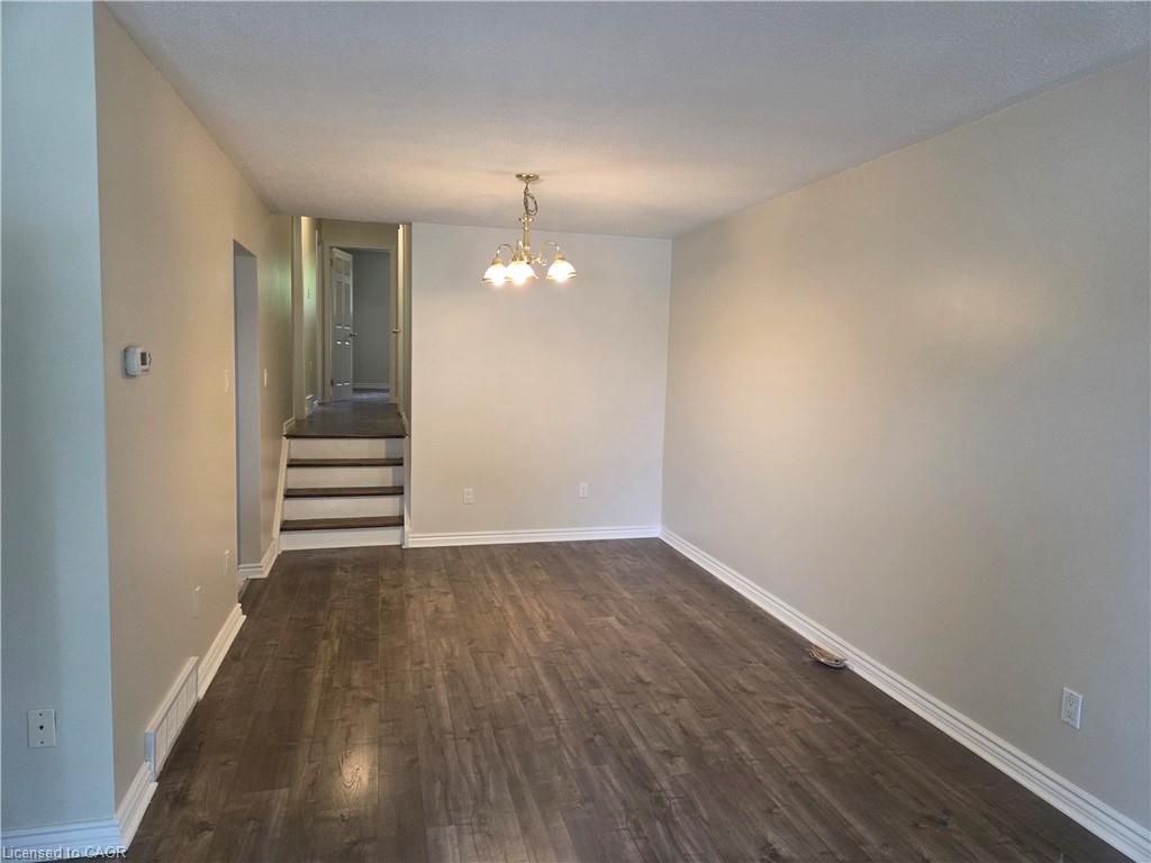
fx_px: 765
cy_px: 432
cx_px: 576
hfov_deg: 73.9
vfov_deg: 58.9
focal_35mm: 23
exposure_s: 1/120
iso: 250
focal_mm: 5.4
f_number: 1.8
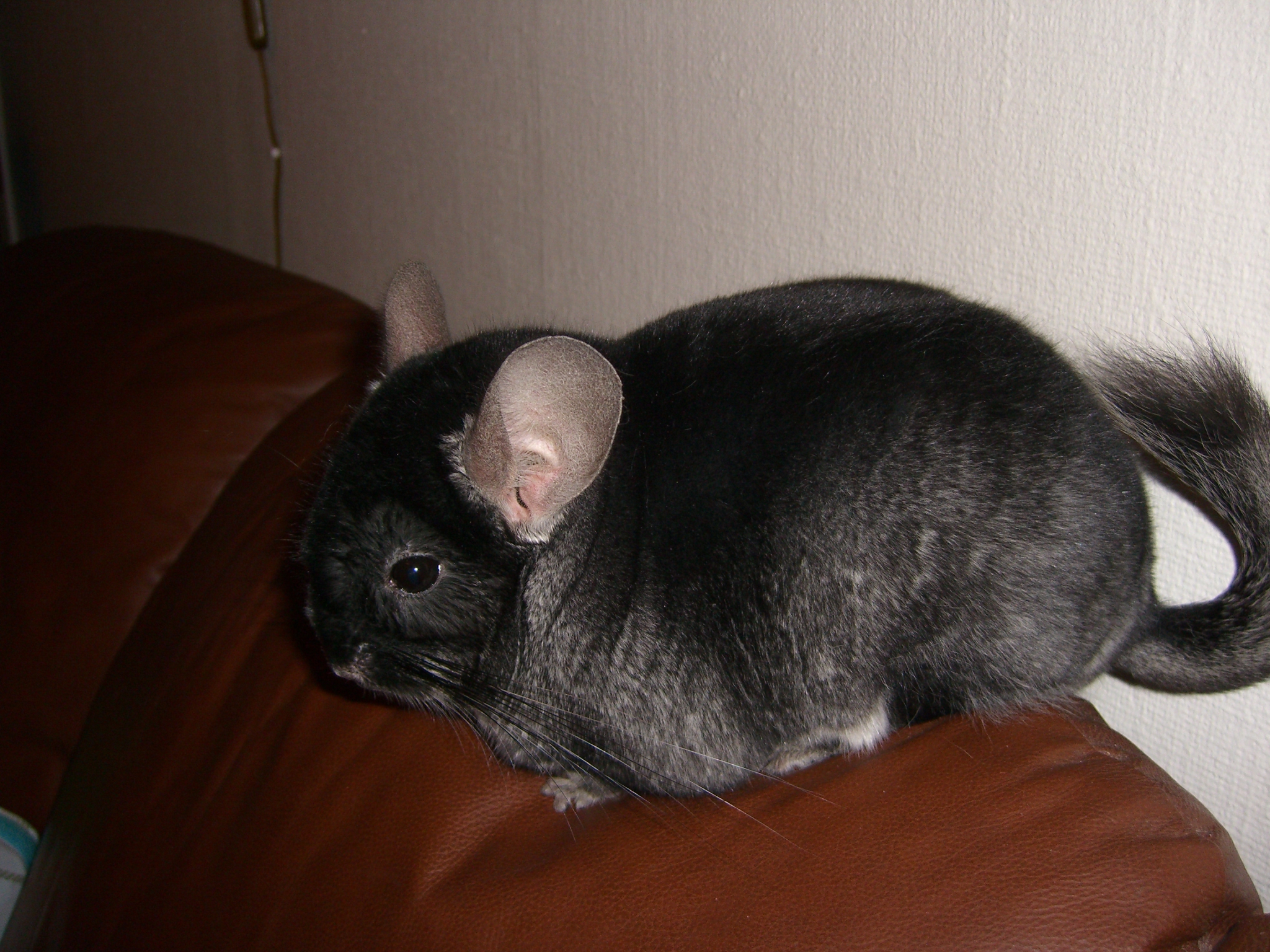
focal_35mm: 38
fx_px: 1394
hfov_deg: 49.0
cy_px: 476
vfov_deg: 37.7
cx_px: 635
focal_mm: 7.9
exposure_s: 1/60
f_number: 2.8
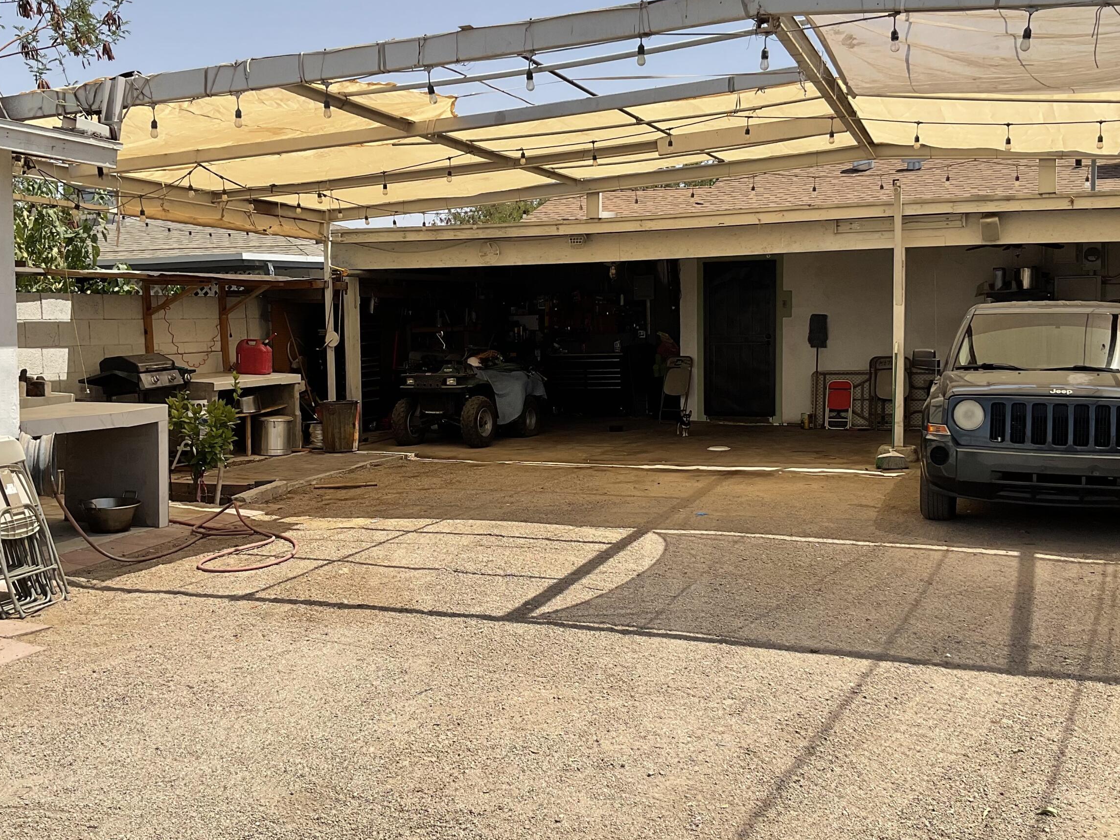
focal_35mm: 38
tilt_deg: -4.8
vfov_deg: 37.7
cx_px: 558
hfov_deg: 49.0
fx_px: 1230
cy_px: 415
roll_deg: +0.3
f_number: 1.8
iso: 16
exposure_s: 1/2141
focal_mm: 3
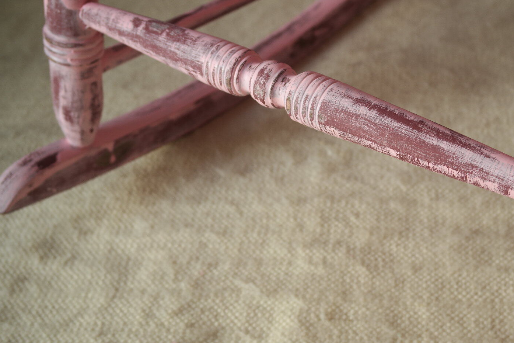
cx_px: 287
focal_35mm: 57
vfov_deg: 23.8
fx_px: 814
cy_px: 159
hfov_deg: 35.0
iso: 200
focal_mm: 30
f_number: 9
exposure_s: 1/30
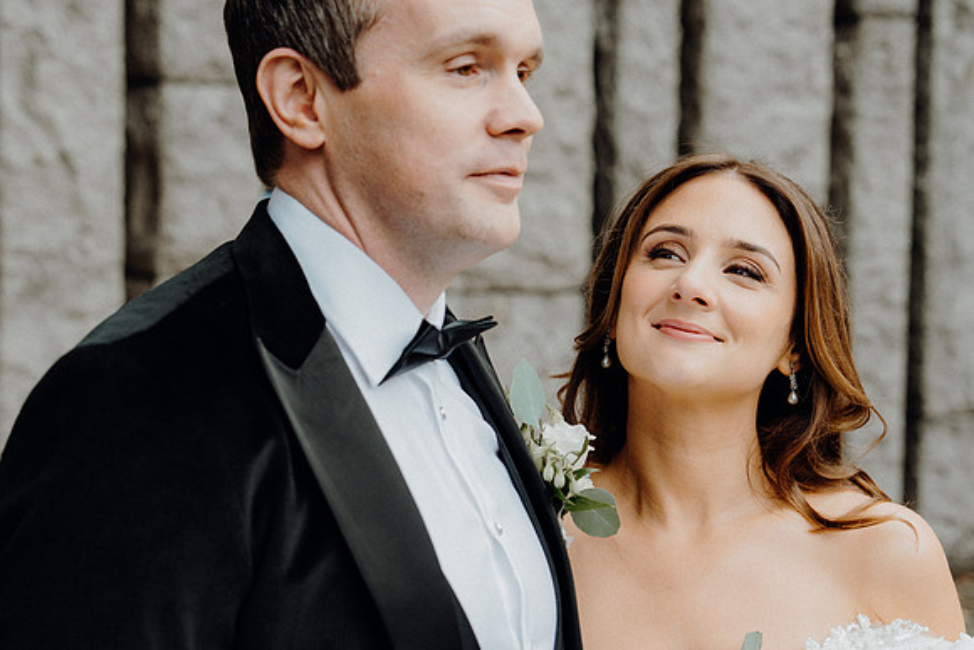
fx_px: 1975
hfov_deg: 27.7
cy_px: 325
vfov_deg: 18.7
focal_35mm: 73
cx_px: 487
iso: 125
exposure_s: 1/160
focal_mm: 49
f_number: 3.5
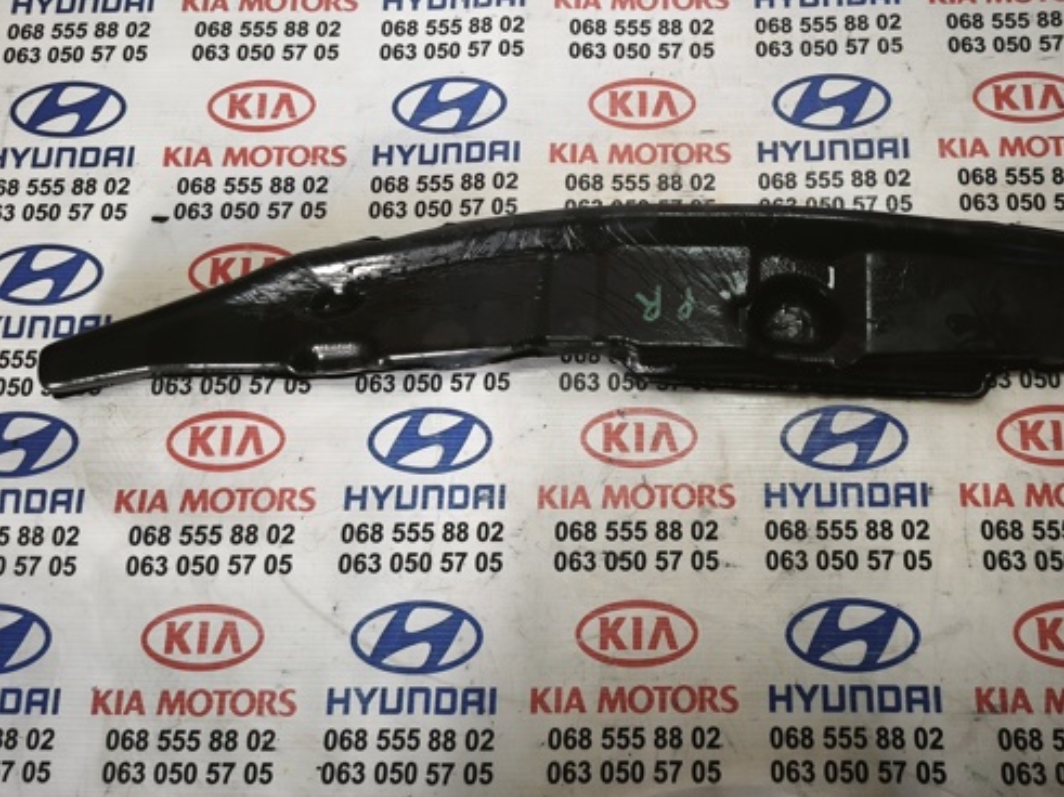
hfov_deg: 58.9
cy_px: 290
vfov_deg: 46.3
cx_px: 691
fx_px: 922
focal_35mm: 30
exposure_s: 1/100
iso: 200
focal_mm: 5.35
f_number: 1.7
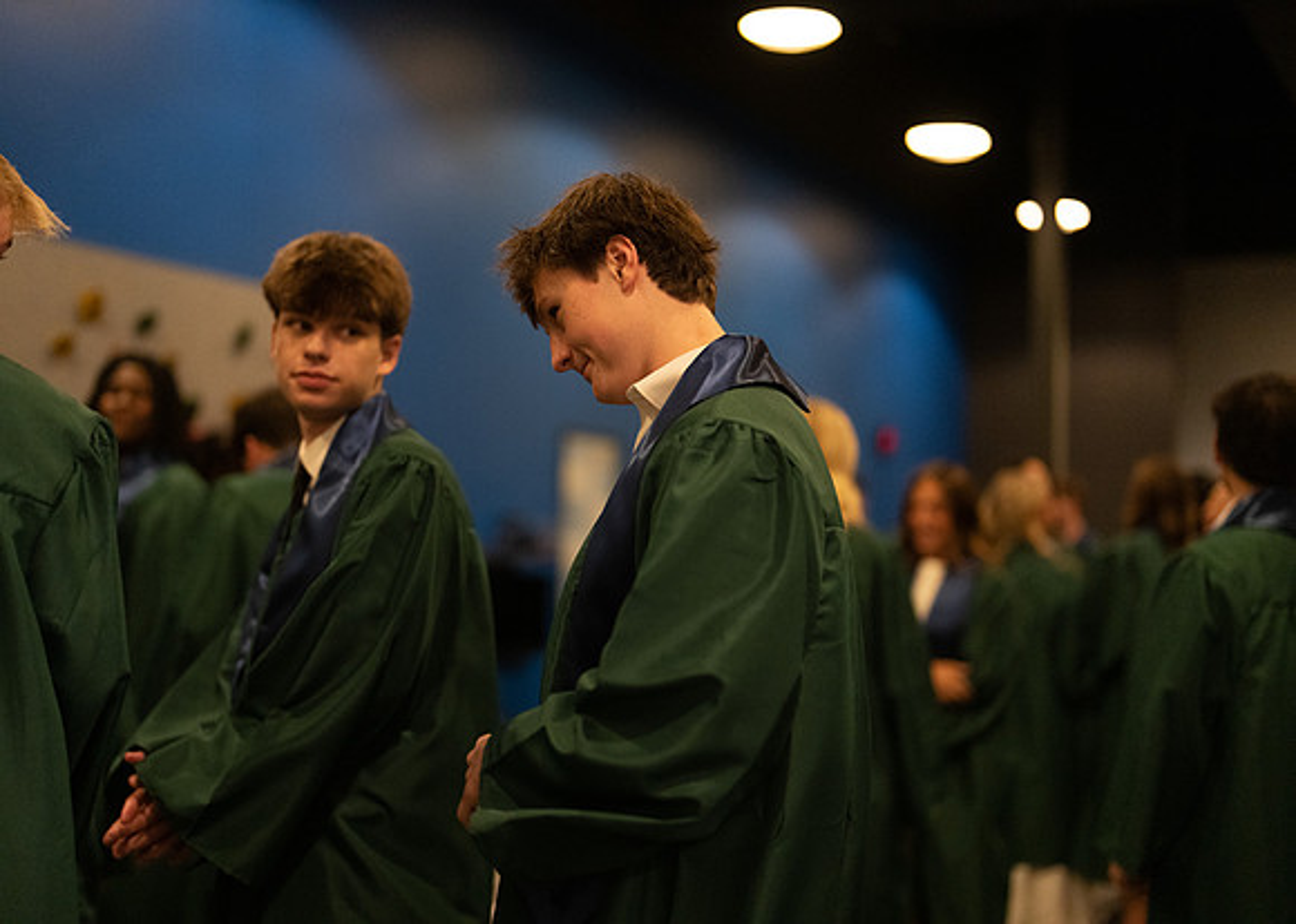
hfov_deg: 37.1
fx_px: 1928
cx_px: 602
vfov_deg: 27.0
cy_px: 462
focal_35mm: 52
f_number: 1.2
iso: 2500
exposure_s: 1/400
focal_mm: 50
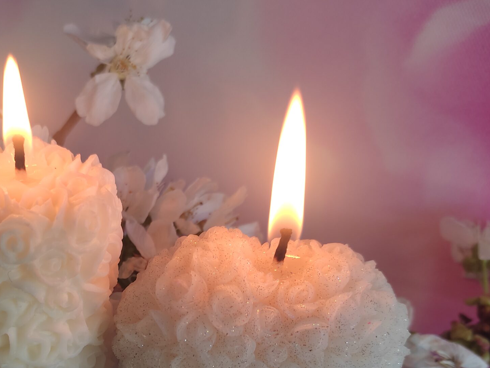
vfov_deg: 30.3
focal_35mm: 46
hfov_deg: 40.3
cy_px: 320
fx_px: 651
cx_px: 132
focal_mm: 4.74
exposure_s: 1/100
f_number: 1.79
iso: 165
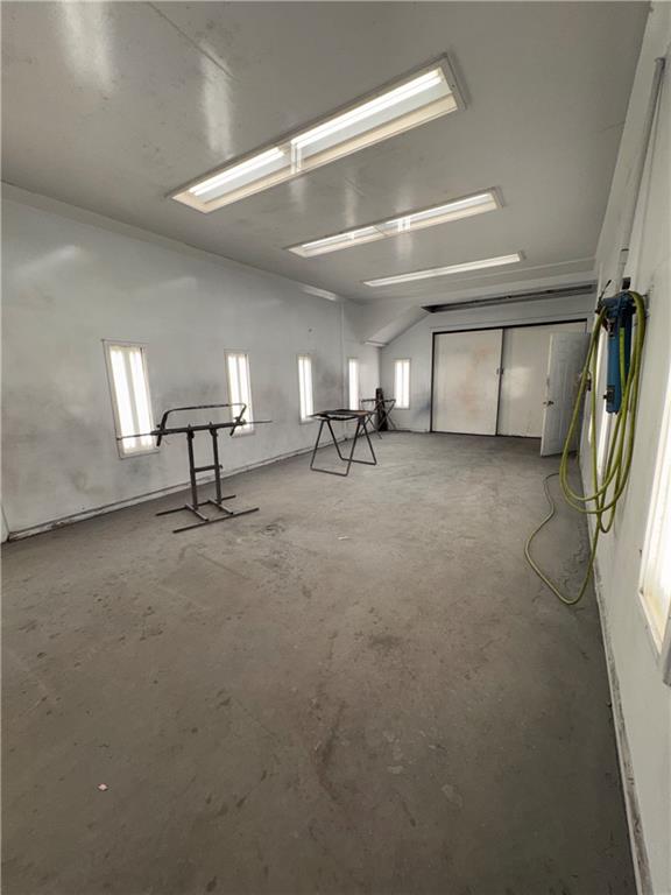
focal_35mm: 14
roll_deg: +1.2
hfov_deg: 85.7
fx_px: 362
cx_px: 336
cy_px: 448
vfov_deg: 102.1
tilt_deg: -11.8
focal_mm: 2.22
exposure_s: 1/120
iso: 64
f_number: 2.2
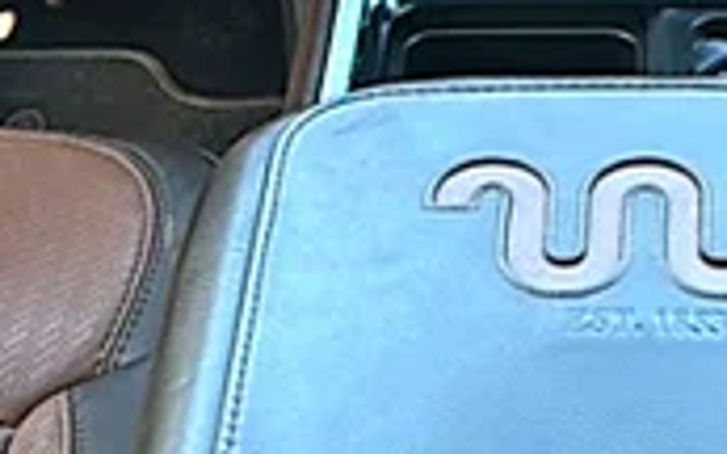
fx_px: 2119
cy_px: -120
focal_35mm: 107
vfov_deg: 11.9
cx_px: 593
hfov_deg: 19.3
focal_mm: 6.86
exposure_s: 1/78
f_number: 1.78
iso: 100
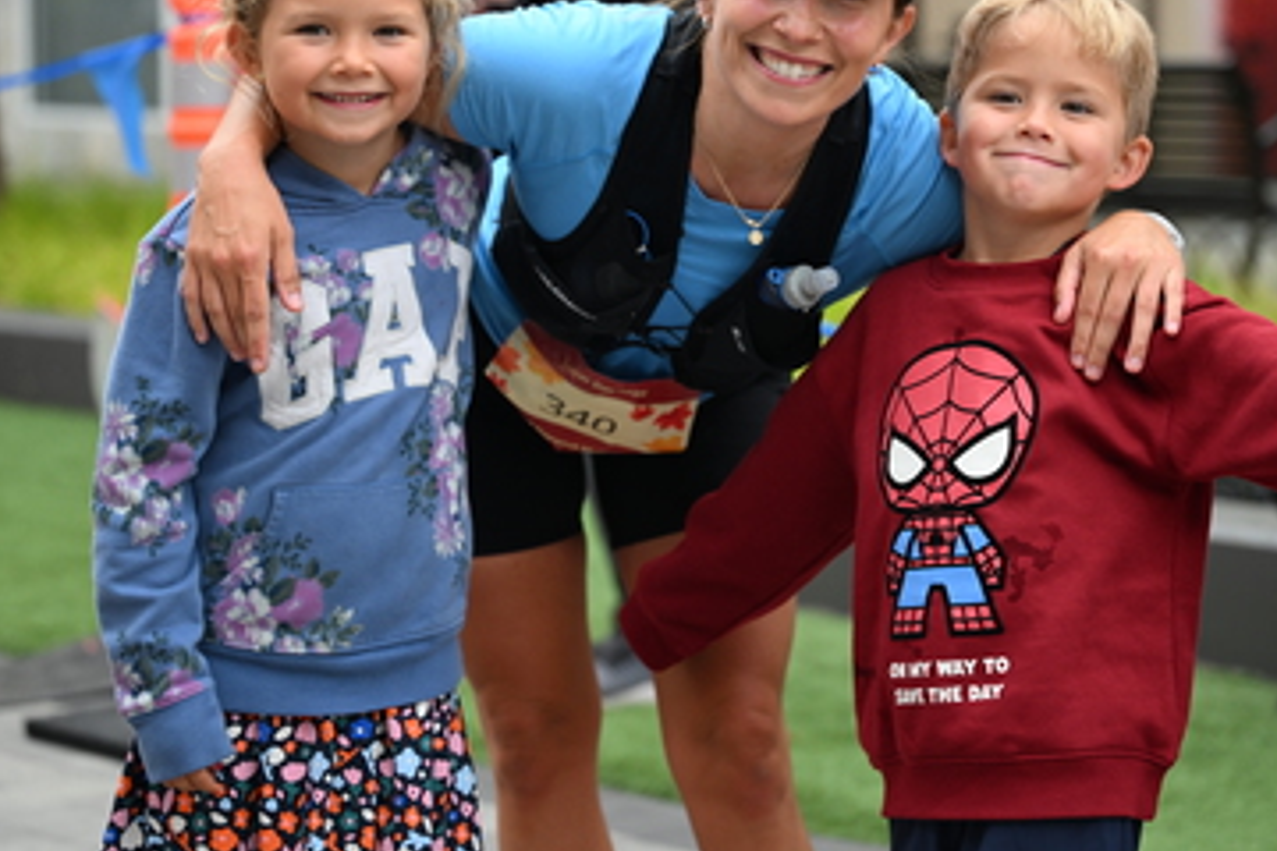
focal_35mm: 107
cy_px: 257
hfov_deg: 19.1
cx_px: 738
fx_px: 3795
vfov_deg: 12.8
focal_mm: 70
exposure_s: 1/1600
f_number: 2.8
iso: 640
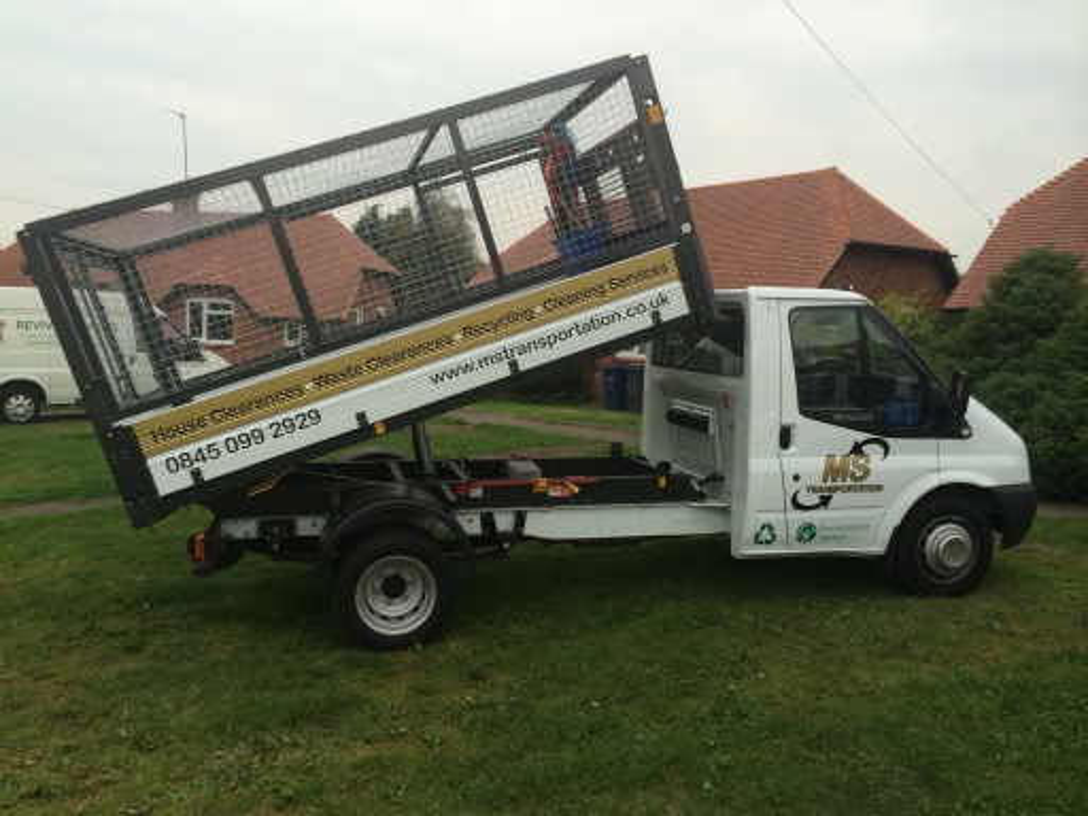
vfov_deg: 46.8
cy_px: 408
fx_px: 943
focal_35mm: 30
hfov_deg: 60.0
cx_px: 544
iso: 40
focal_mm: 4.12
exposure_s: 1/120
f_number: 2.2
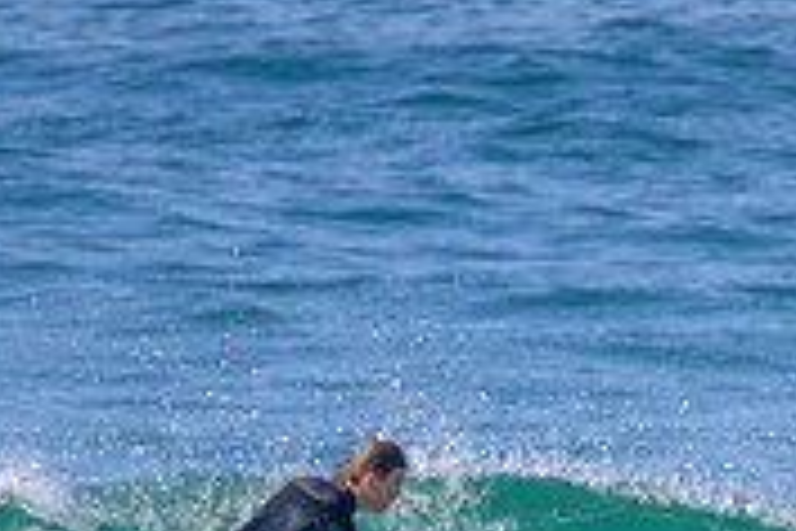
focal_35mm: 2627
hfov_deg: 0.8
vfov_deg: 0.5
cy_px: 821
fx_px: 58081
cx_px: 522
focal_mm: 800
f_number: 11
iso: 2200
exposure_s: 1/2000
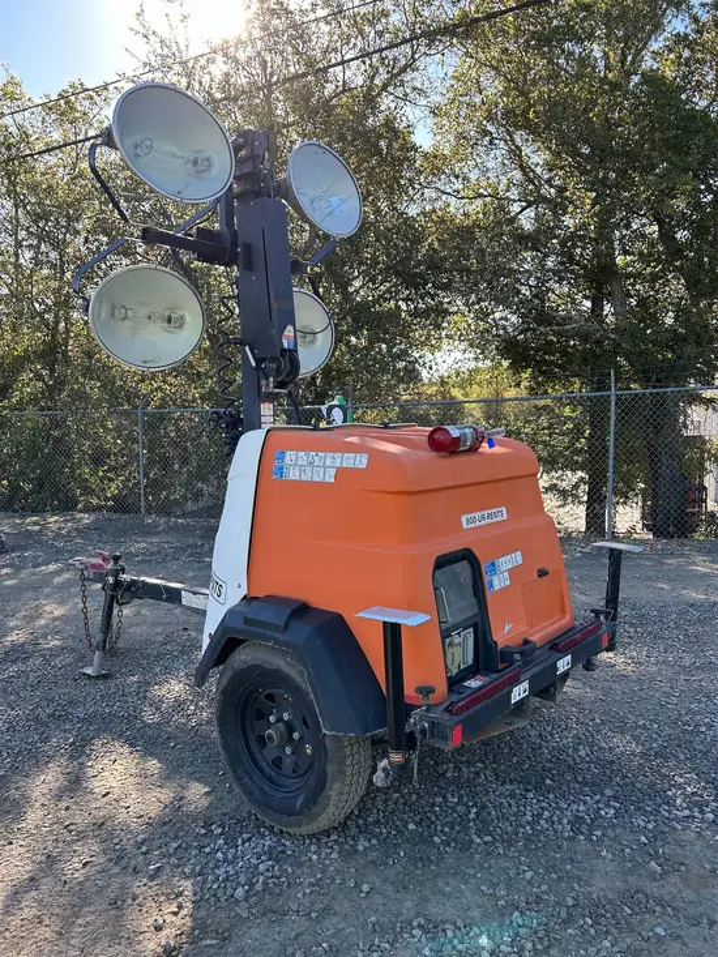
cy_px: 478
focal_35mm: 26
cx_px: 359
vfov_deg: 67.3
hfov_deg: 53.1
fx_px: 719
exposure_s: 1/639
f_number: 1.5
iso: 50
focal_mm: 5.7
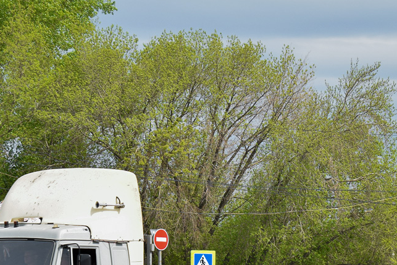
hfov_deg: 13.3
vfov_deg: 8.9
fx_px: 1698
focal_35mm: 154
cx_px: 141
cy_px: 240
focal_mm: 55
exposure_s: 1/400
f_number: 7.1
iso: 200
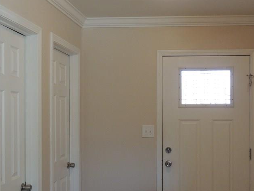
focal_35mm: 54
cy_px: 115
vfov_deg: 27.0
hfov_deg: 35.4
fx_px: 396
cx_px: 152
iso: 320
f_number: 3.2
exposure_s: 1/50
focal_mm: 5.8
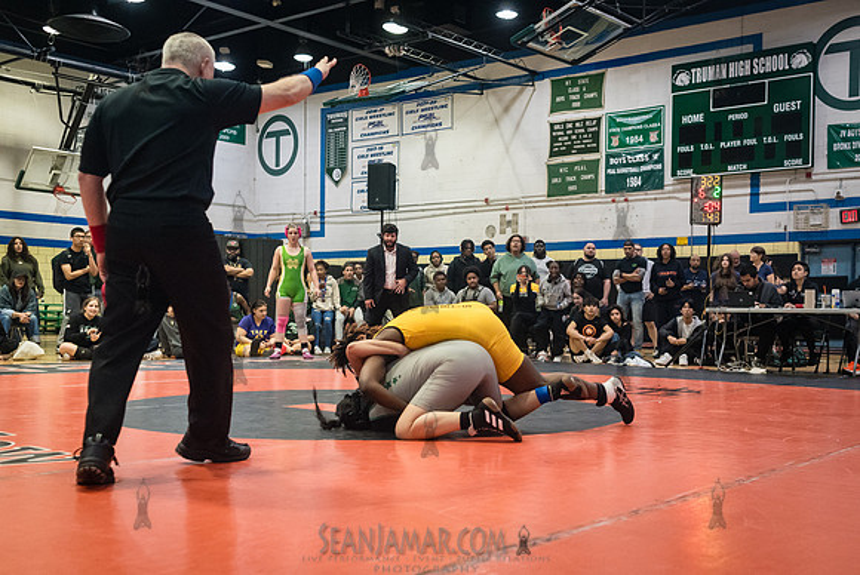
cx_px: 492
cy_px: 328
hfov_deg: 48.3
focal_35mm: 40
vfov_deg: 33.4
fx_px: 956
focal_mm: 35
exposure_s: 1/400
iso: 6400
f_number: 3.5
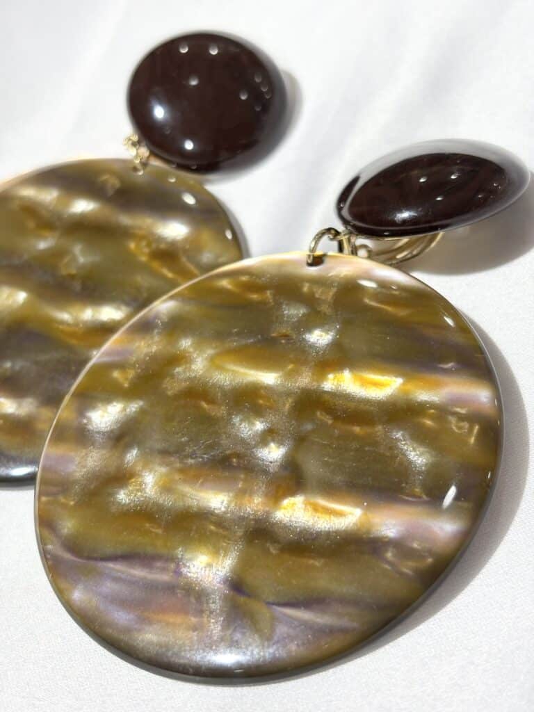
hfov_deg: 28.0
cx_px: 267
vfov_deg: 36.8
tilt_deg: -48.2
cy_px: 356
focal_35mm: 52
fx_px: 1070
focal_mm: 5.96
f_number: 1.6
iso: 32
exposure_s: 1/100
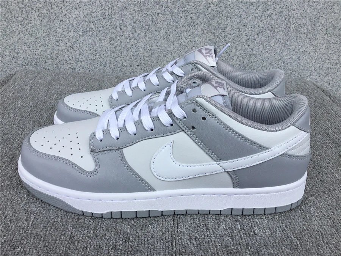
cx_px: 170
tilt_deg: -27.4
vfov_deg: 45.4
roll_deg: -2.8
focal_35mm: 31
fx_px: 305
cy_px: 128
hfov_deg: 58.4
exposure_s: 1/876
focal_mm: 3.3
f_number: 2.4
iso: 25
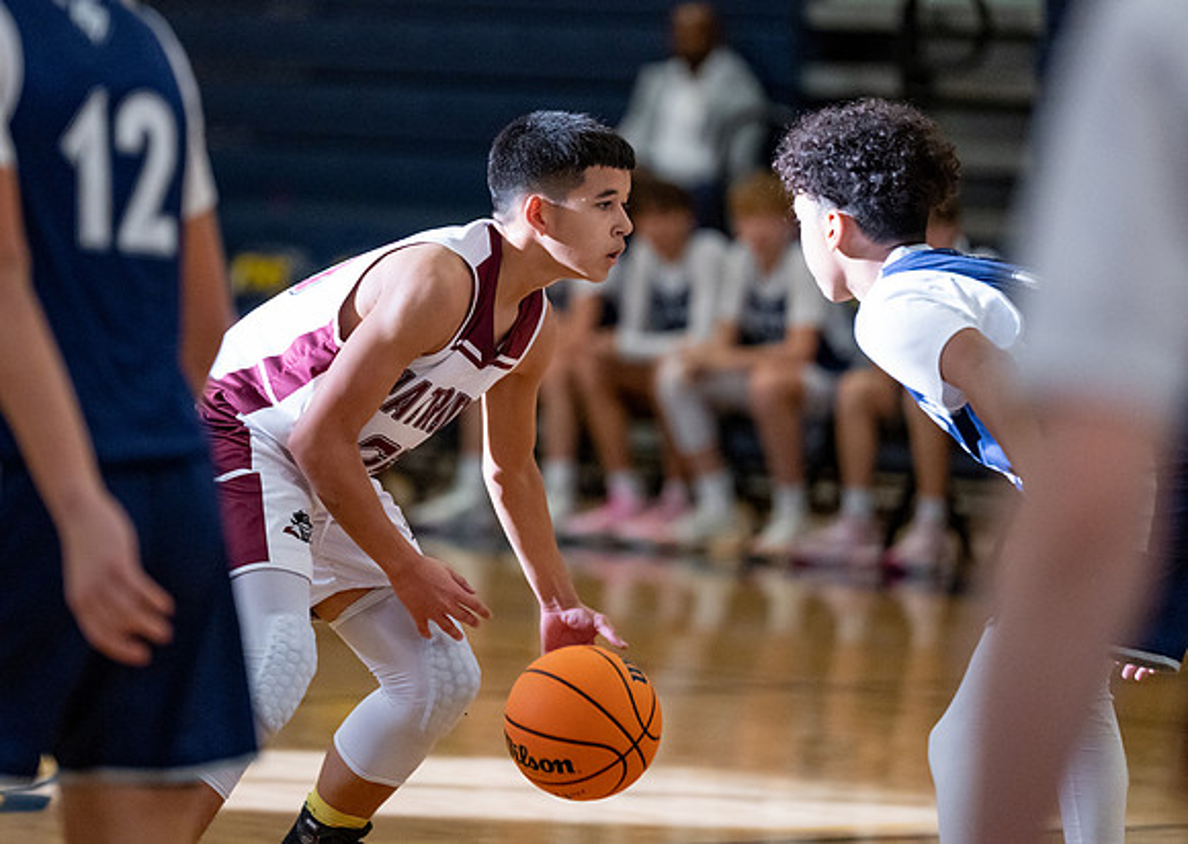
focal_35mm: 258
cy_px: 330
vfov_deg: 5.6
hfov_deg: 7.8
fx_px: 8695
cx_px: 409
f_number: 2.8
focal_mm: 200
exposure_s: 1/1000
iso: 5000
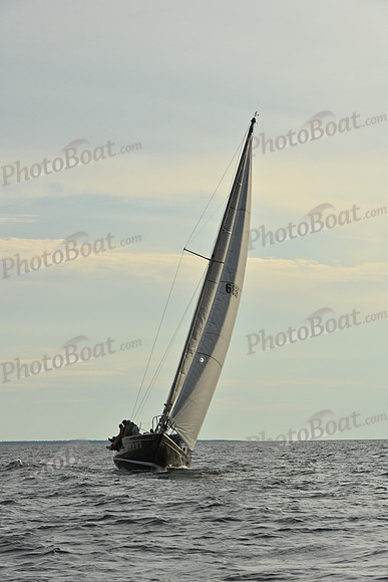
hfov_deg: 9.5
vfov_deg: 14.2
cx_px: 194
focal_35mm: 145
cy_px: 291
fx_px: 2343
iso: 320
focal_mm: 145
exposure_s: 1/1000
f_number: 11
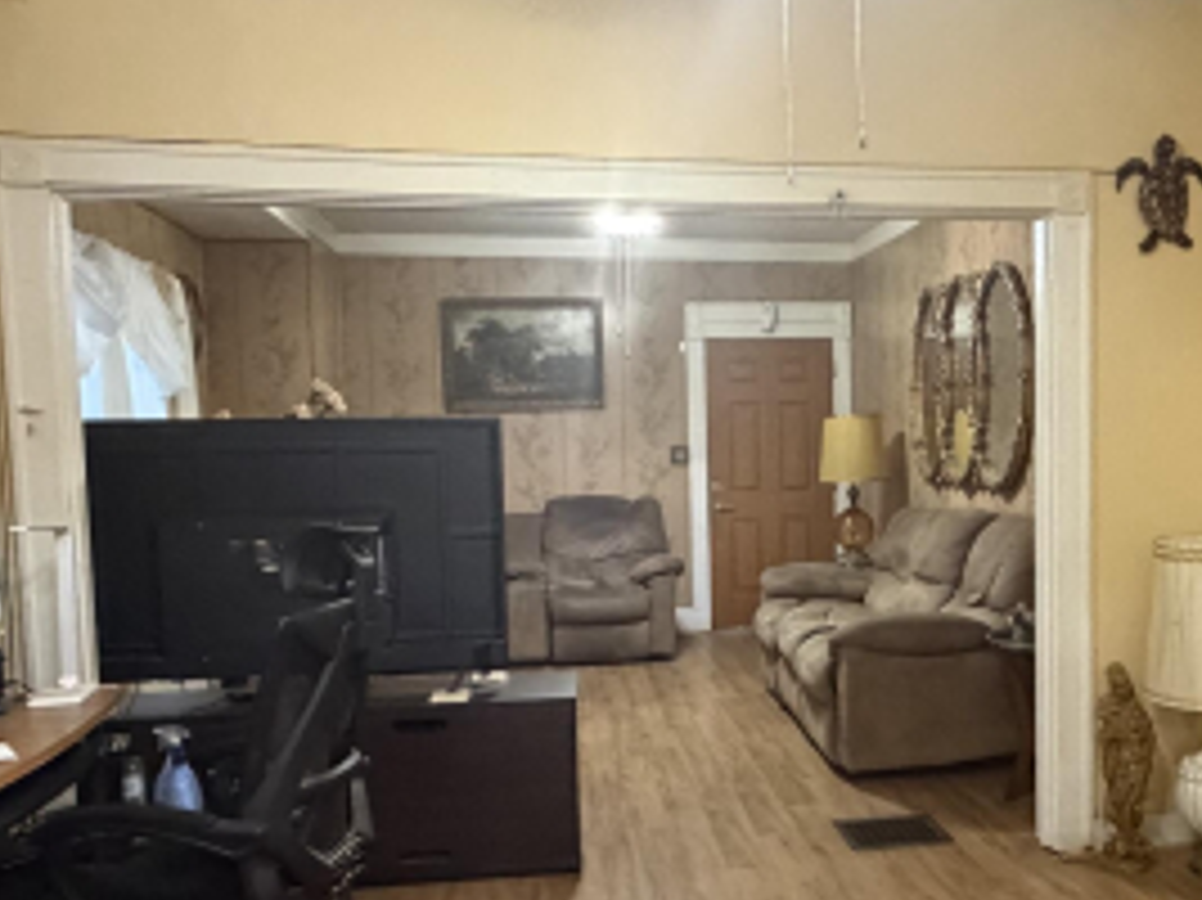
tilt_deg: -3.9
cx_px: 795
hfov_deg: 51.7
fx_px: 1215
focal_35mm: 35
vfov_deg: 40.6
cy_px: 522
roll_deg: +1.9
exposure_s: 1/60
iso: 1000
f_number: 2.2
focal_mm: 2.22
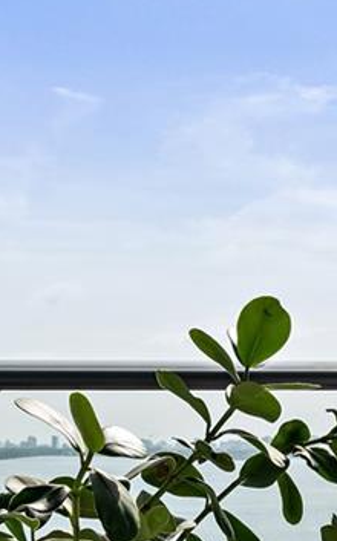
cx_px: 363
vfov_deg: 18.6
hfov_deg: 11.6
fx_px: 1634
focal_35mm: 111
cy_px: 456
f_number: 8
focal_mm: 24
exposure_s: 1/400
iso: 100
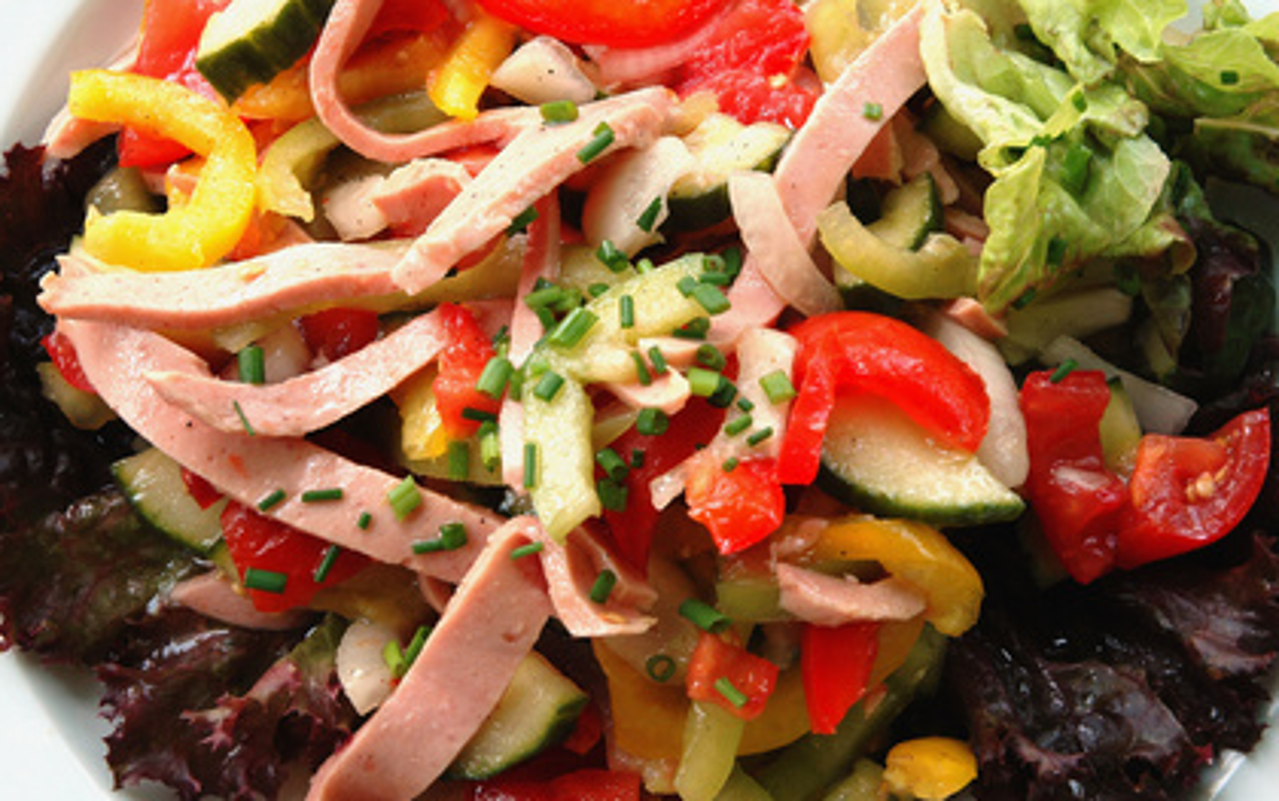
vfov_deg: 18.4
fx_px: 2476
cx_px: 635
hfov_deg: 29.0
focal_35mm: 71
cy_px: 378
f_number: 13
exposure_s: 1/15
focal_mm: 46
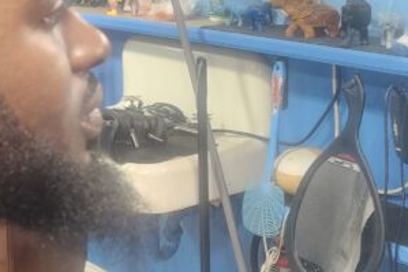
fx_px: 929
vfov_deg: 16.4
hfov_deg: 23.3
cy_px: 31
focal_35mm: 82
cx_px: -40
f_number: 1.8
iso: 500
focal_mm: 6.4
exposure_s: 1/60
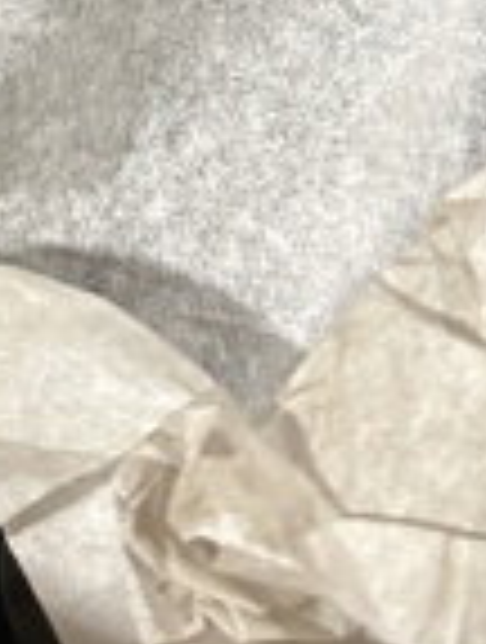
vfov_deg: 13.4
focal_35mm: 136
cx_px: -58
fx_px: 2535
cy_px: -421
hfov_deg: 10.8
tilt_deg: -78.5
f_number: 1.78
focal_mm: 6.86
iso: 250
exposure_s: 1/73
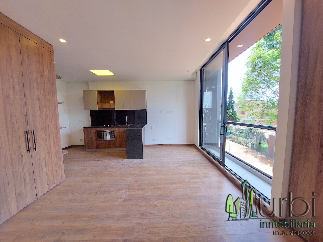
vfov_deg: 89.9
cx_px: 162
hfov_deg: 106.2
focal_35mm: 13
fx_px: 121
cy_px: 121
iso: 50
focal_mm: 1.74
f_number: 2.2
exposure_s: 1/168
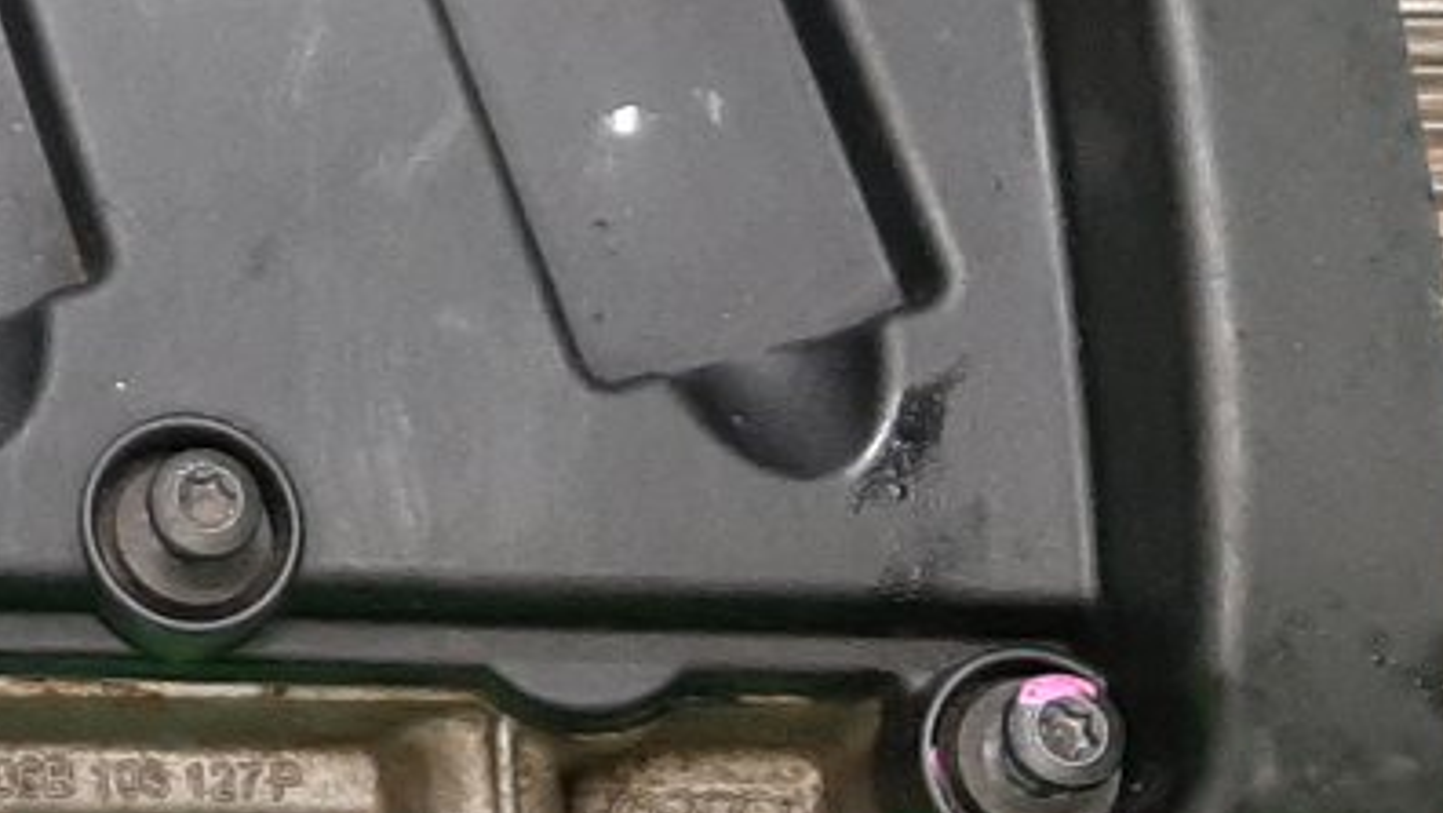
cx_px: -670
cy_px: -197
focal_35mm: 103
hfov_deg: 18.5
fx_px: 3942
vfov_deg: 11.5
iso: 177
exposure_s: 1/33
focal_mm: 3.93
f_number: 1.7
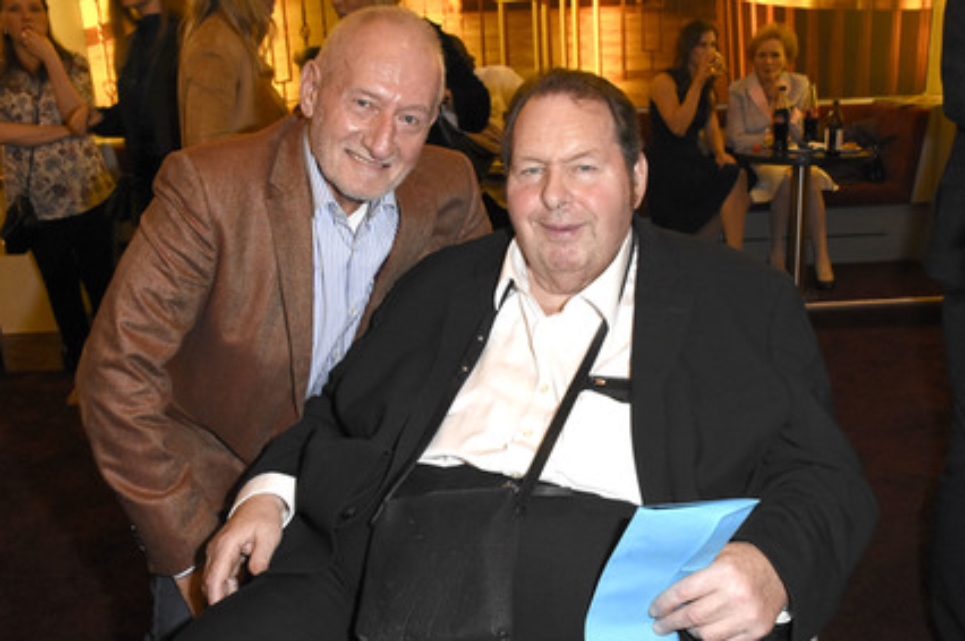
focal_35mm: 37
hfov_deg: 52.5
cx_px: 495
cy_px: 319
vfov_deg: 36.3
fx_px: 978
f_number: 6.3
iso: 3200
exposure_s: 1/60
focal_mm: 23
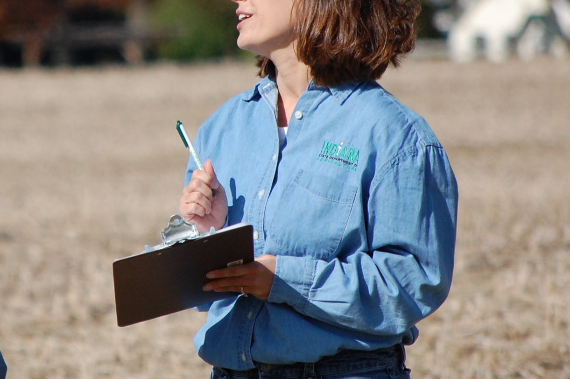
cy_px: 109
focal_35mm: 739
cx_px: 119
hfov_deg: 2.8
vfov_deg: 1.9
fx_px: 11691
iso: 400
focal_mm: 200
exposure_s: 1/2000
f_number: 5.6
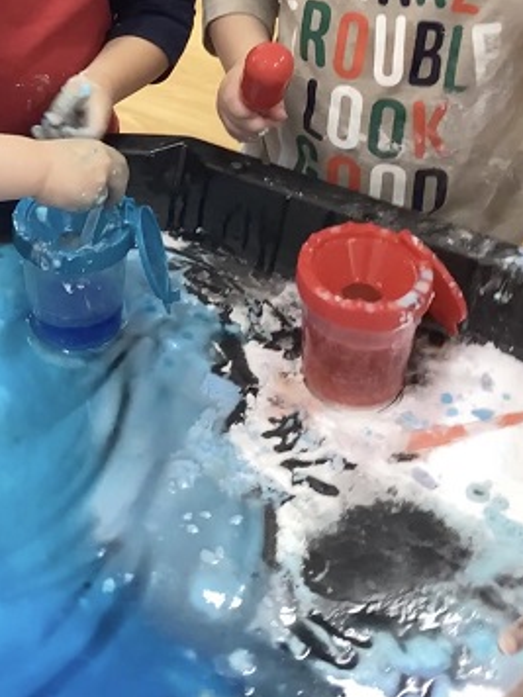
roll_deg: -2.7
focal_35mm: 58
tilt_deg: -32.8
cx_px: 47
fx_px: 1168
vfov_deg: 31.6
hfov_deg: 24.5
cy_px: 65
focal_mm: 3.3
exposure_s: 1/50
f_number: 2.4
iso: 160
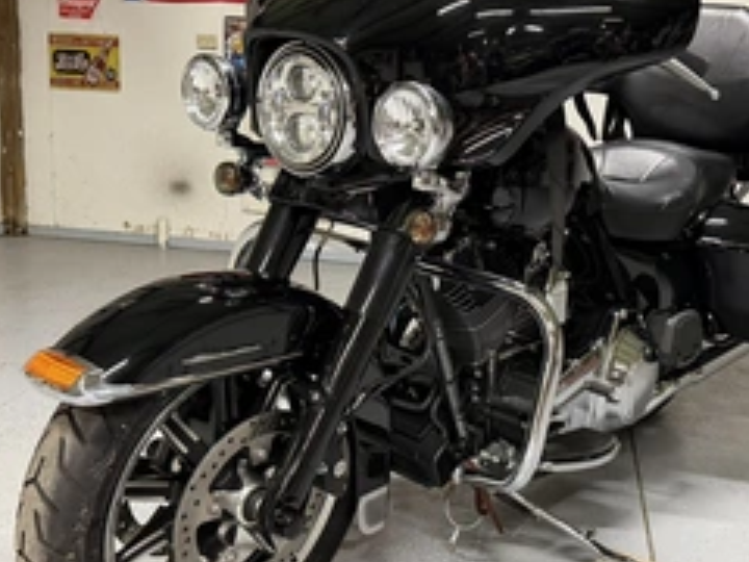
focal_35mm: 40
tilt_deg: -10.2
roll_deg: -2.7
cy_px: 297
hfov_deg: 46.5
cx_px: 456
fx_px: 865
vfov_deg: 35.9
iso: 500
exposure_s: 1/60
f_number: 1.78
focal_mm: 6.76
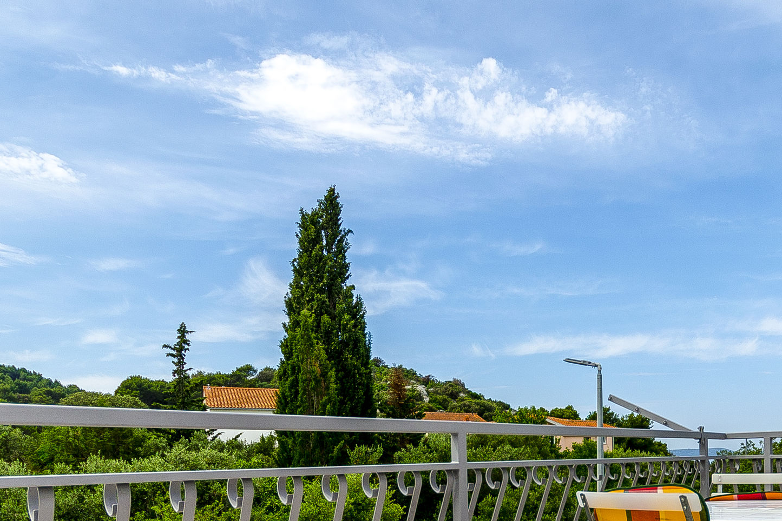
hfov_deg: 62.1
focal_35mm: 29
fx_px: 630
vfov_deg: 41.4
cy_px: 471
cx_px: 520
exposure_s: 1/800
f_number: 6.3
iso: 100
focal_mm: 10
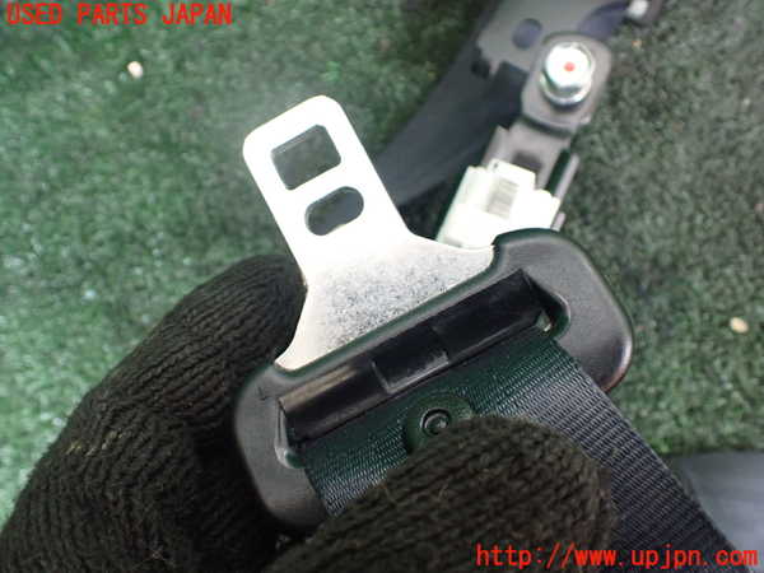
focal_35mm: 30
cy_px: 286
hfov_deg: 60.0
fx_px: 662
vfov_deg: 46.8
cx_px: 382
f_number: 2.3
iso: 800
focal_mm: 5.4
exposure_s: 1/80
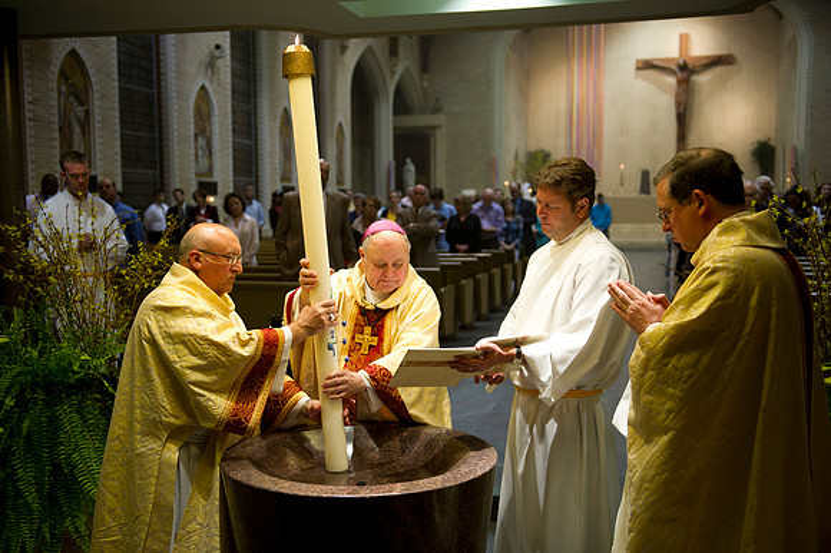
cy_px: 276
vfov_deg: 33.4
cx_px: 416
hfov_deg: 48.5
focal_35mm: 40
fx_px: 923
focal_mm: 40
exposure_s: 1/200
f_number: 2.8
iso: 2000
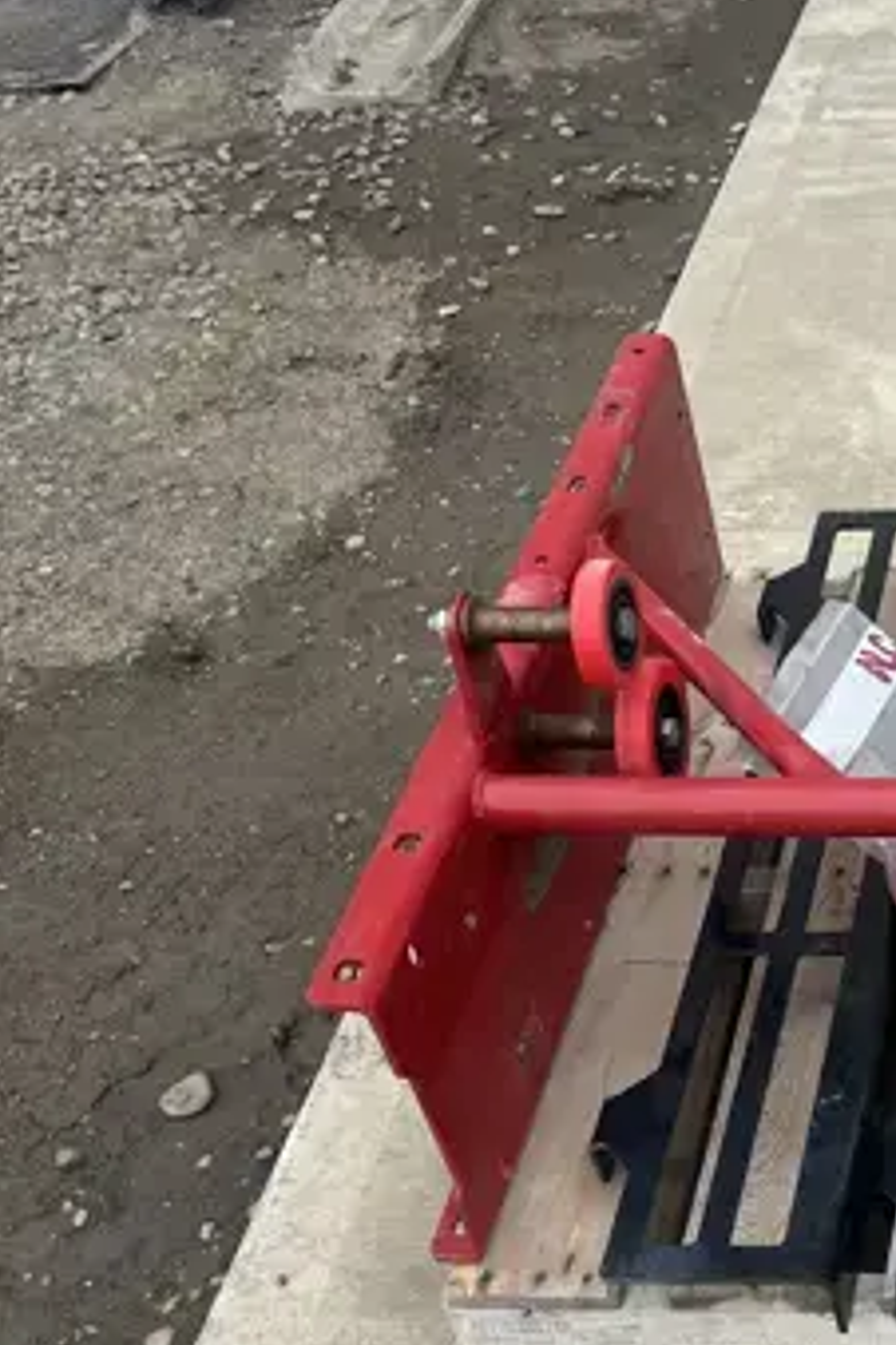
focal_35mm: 51
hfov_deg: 24.0
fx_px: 1904
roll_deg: -0.2
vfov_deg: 38.5
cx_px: 1090
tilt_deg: -42.6
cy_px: 873
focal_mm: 5.7
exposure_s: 1/1238
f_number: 1.5
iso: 50
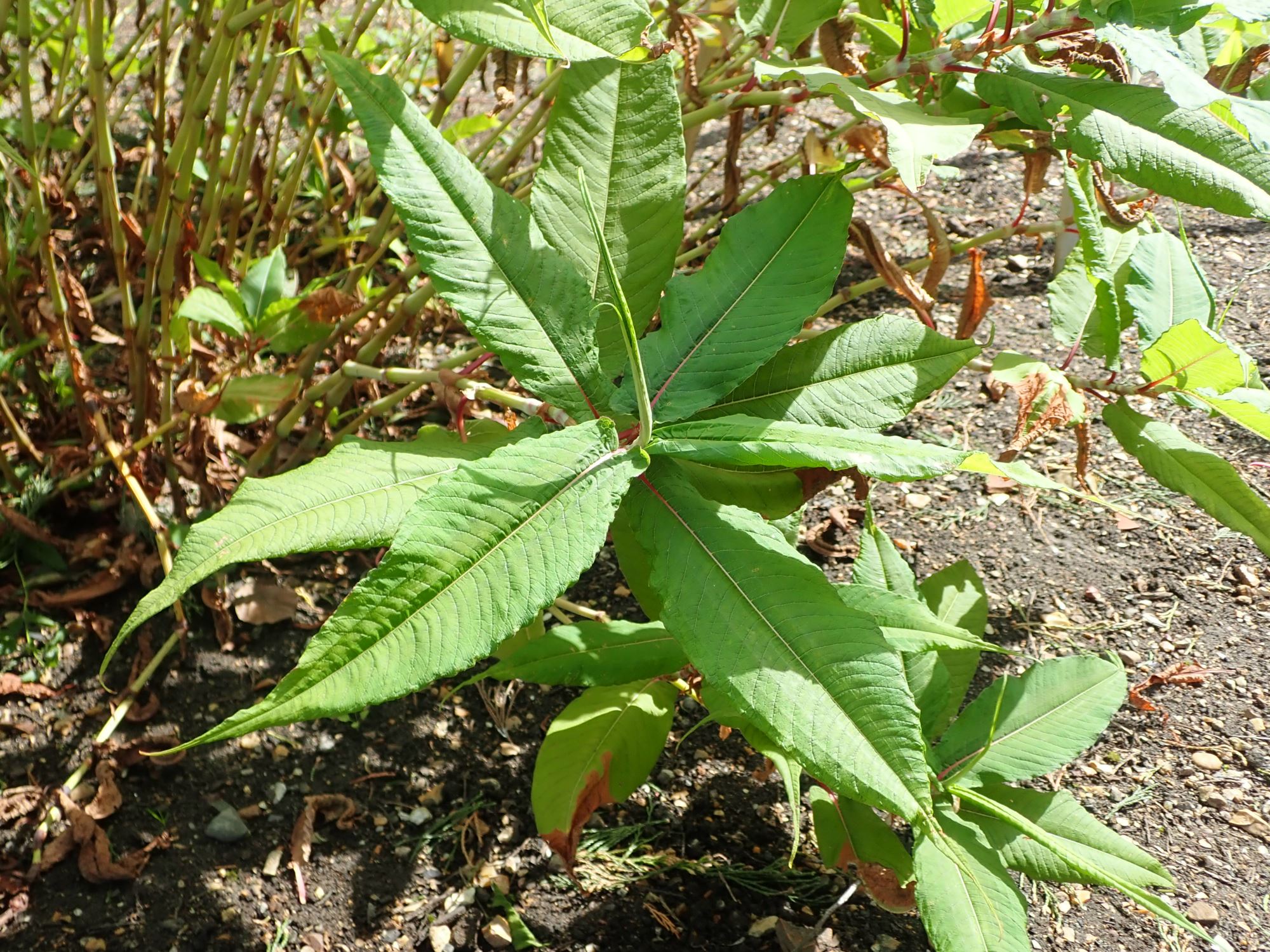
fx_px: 1101
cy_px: 476
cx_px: 635
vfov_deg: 46.8
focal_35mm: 30
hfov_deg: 60.0
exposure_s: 1/400
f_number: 3.2
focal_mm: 5.5
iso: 100
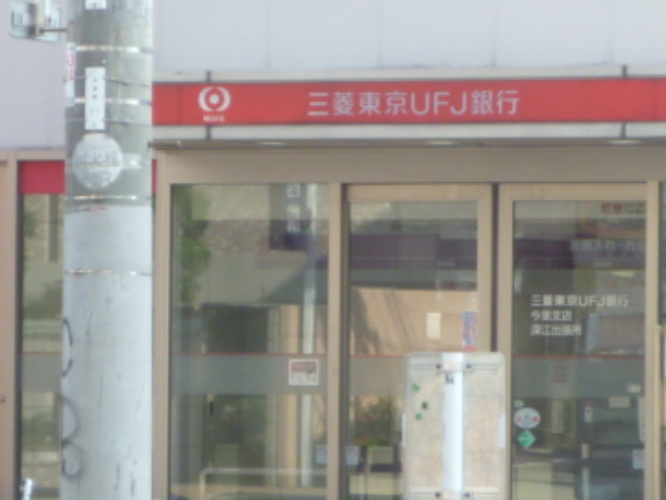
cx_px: 488
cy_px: 380
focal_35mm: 242
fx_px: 4656
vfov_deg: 6.1
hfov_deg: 8.2
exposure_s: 1/60
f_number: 4.9
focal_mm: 12.2
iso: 80
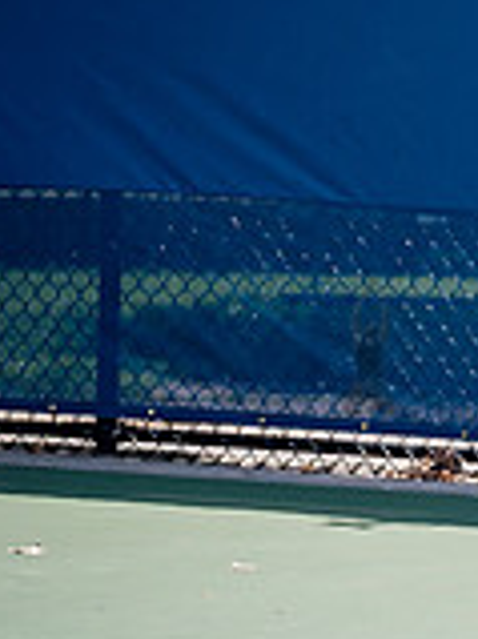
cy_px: 22
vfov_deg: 5.3
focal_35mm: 377
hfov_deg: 3.9
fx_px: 6950
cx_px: 1272
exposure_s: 1/400
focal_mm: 76
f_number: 4
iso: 100
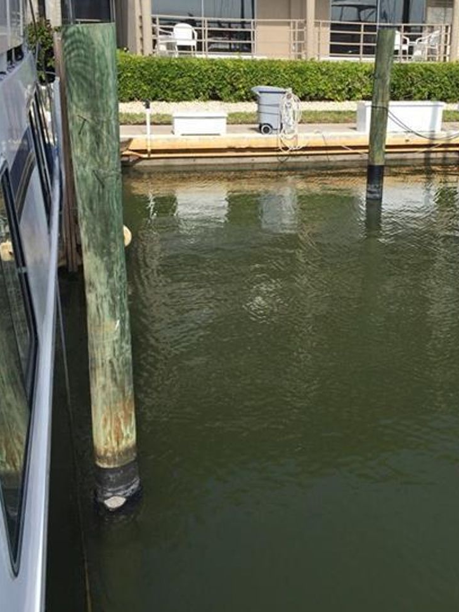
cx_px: 322
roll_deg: -0.7
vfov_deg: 45.6
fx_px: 725
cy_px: 260
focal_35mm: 41
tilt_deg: -17.9
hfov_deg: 34.7
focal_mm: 4.15
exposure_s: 1/2083
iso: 32
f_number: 2.2
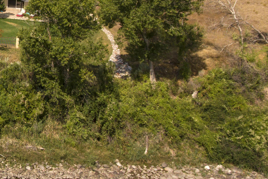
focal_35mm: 95
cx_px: -78
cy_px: -9
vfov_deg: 14.1
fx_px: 707
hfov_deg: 19.8
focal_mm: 32
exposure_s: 1/125
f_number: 7.1
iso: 125
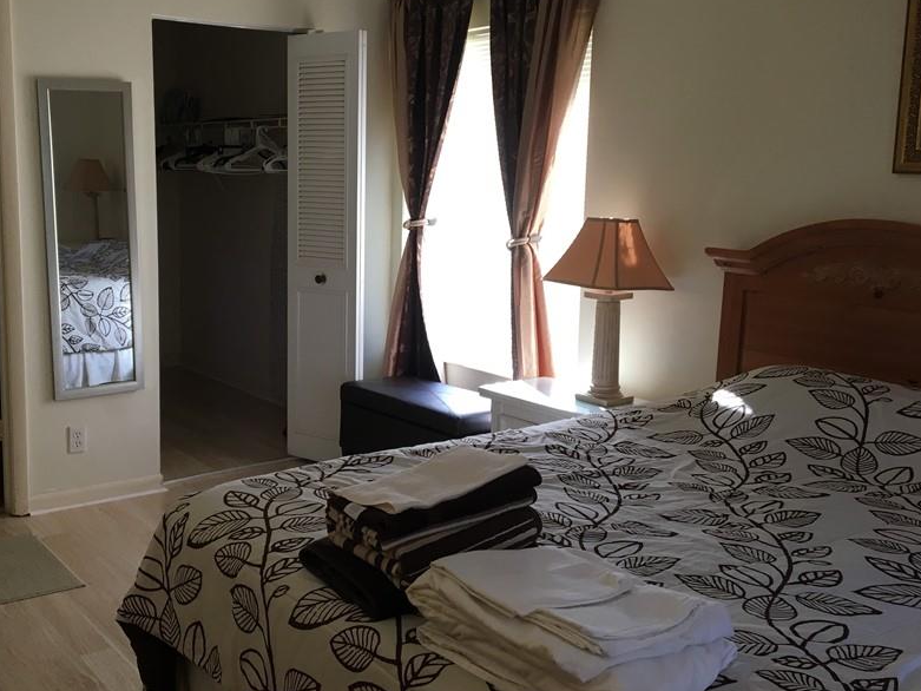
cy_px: 305
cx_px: 354
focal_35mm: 38
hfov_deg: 48.6
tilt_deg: -9.1
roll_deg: -0.3
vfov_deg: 37.7
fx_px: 1011
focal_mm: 4.15
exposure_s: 1/30
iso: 25
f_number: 2.2
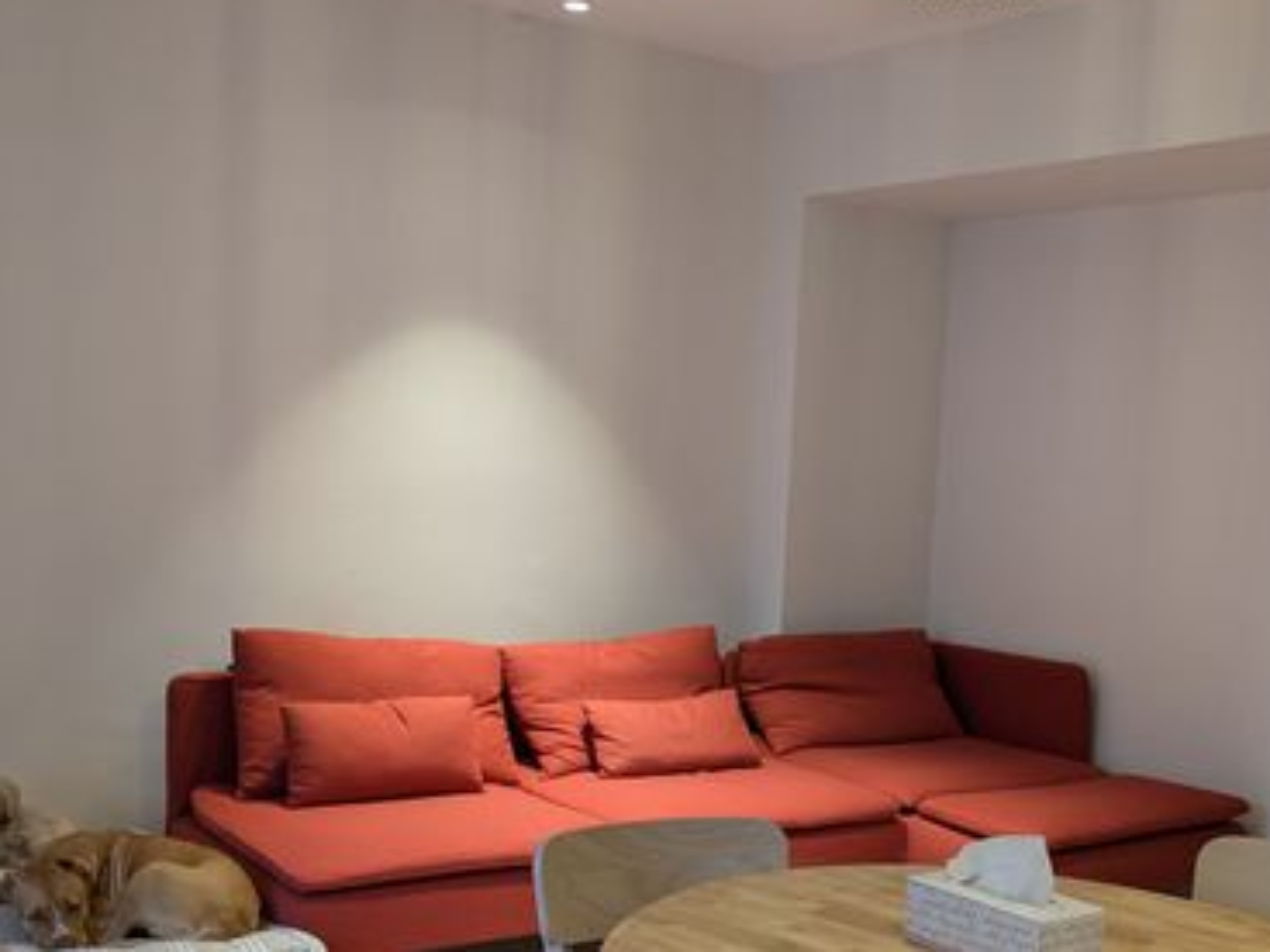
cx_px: 756
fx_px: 1614
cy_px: 683
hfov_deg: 42.8
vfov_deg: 32.4
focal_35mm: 44
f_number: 1.73
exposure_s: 1/99.9
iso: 140
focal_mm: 4.38
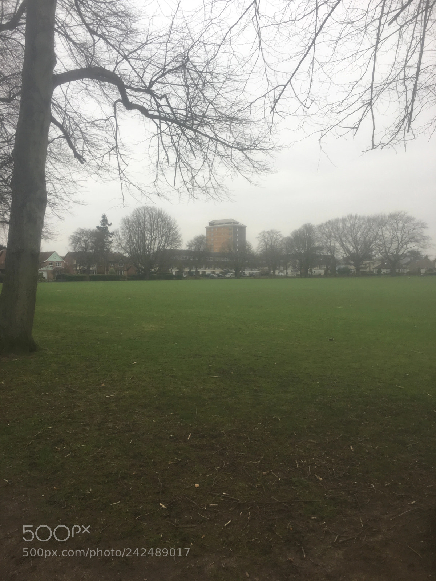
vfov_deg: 61.7
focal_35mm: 29
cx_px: 218
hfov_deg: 48.2
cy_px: 290
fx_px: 487
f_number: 2.2
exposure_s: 1/114
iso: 25
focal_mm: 4.15
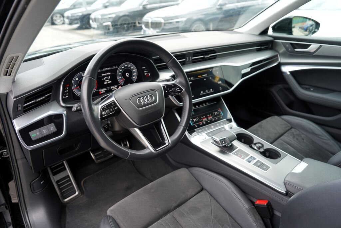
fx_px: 227
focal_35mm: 24
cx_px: 170
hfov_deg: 73.7
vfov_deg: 53.1
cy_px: 114
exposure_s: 1/60
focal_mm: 24
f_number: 4
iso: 100
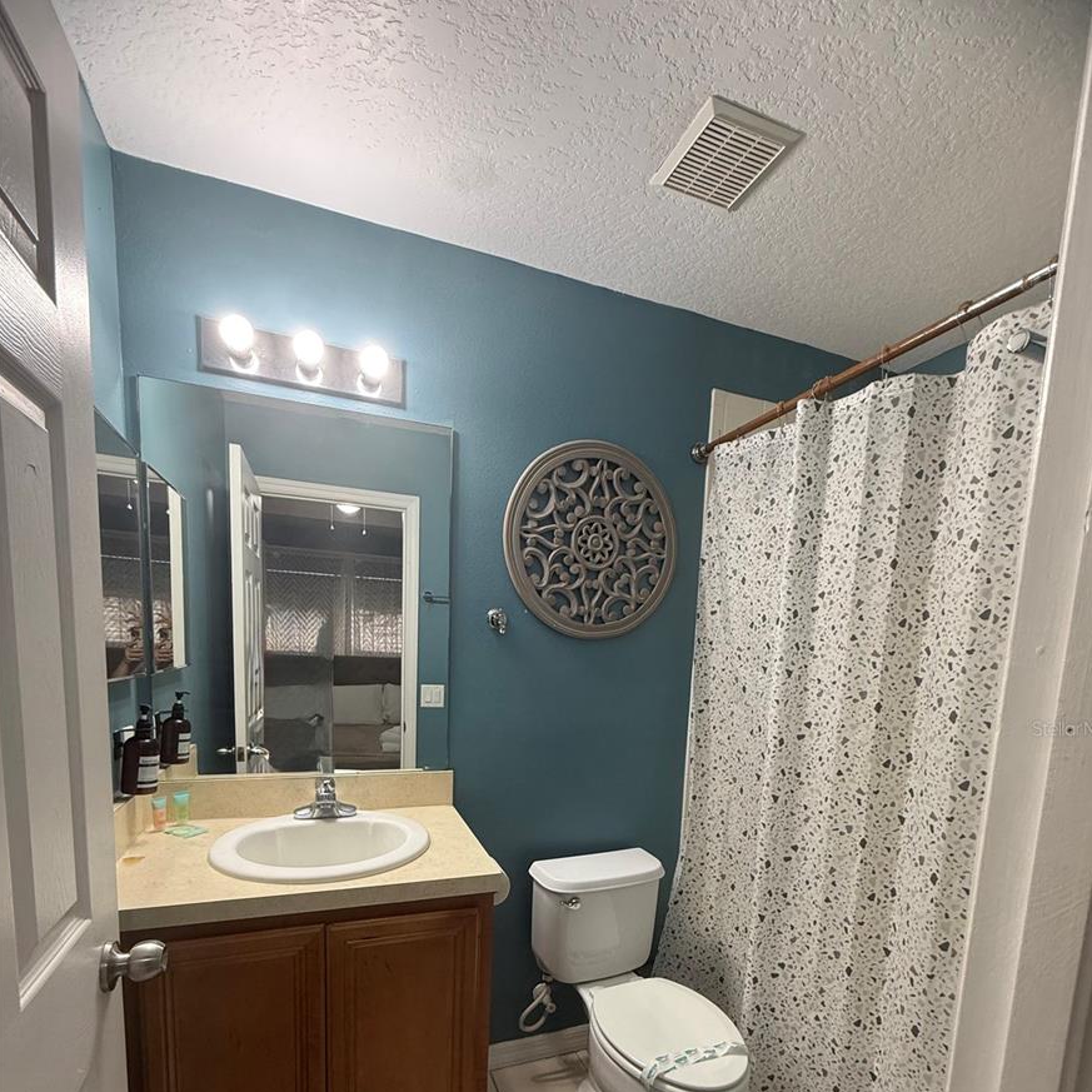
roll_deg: -2.7
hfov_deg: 84.0
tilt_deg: -6.8
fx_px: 607
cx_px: 558
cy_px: 728
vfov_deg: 81.2
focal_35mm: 17
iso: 250
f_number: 2.2
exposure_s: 1/60
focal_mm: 2.22
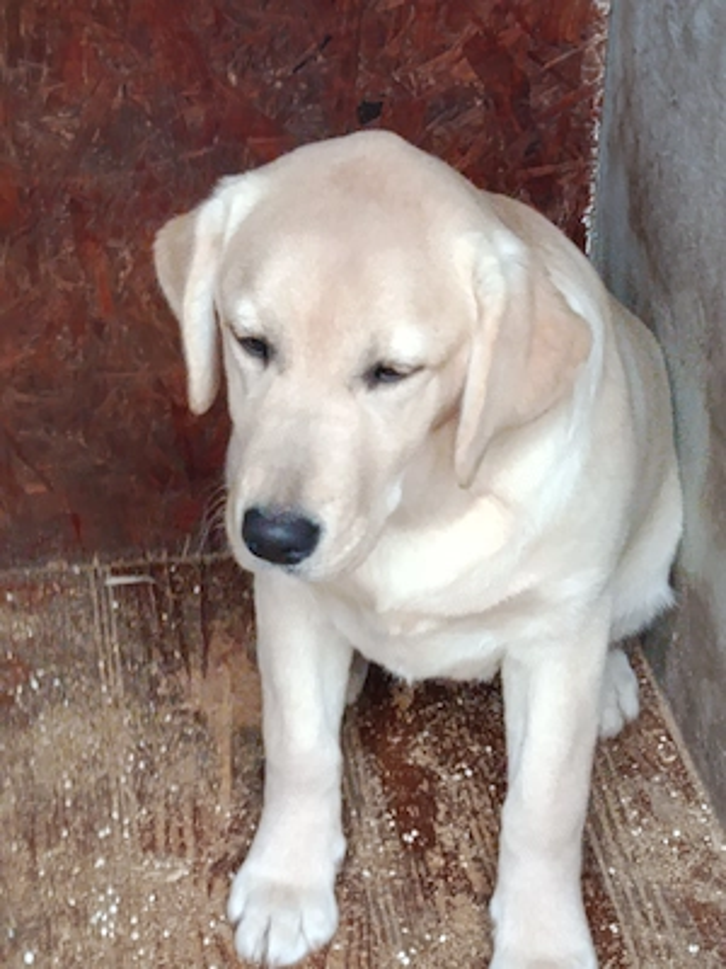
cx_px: 363
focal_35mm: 87
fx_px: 2433
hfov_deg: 17.0
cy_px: 484
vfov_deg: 22.5
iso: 1234
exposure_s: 1/33.3
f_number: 1.7
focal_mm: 5.24
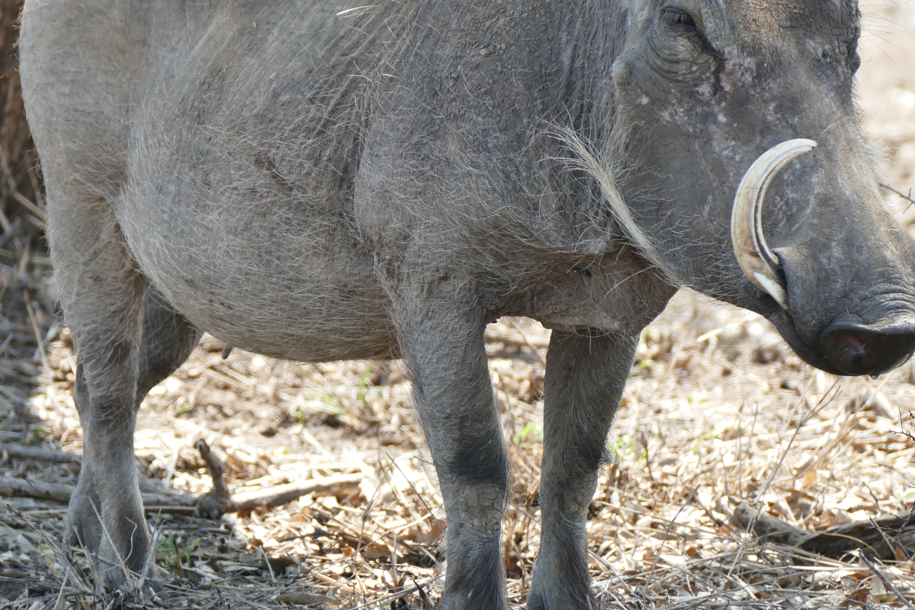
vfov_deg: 2.2
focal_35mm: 614
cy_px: 216
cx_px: 450
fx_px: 15605
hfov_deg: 3.4
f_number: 4
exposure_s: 1/200
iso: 125
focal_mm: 143.18
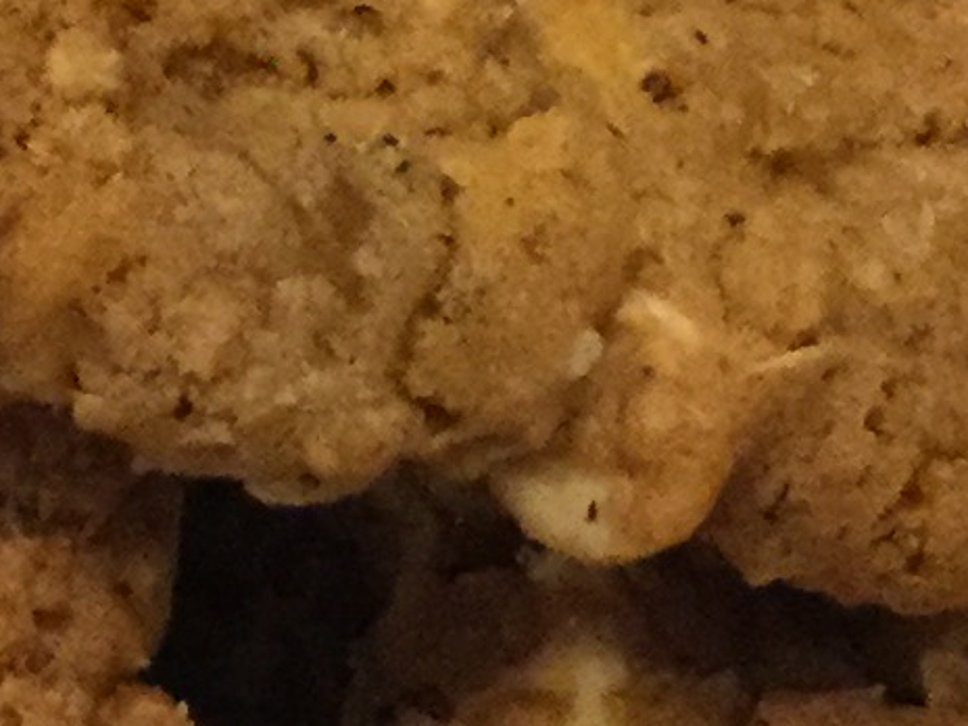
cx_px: -182
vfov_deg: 6.8
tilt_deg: -42.6
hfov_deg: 9.0
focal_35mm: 218
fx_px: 6096
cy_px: 601
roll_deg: -4.5
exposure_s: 1/20
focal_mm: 3.3
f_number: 2.4
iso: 200
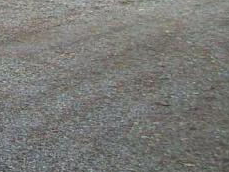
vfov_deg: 8.6
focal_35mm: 161
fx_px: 1066
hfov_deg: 10.8
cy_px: -198
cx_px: -277
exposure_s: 1/181
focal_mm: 6
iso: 80
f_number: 2.7
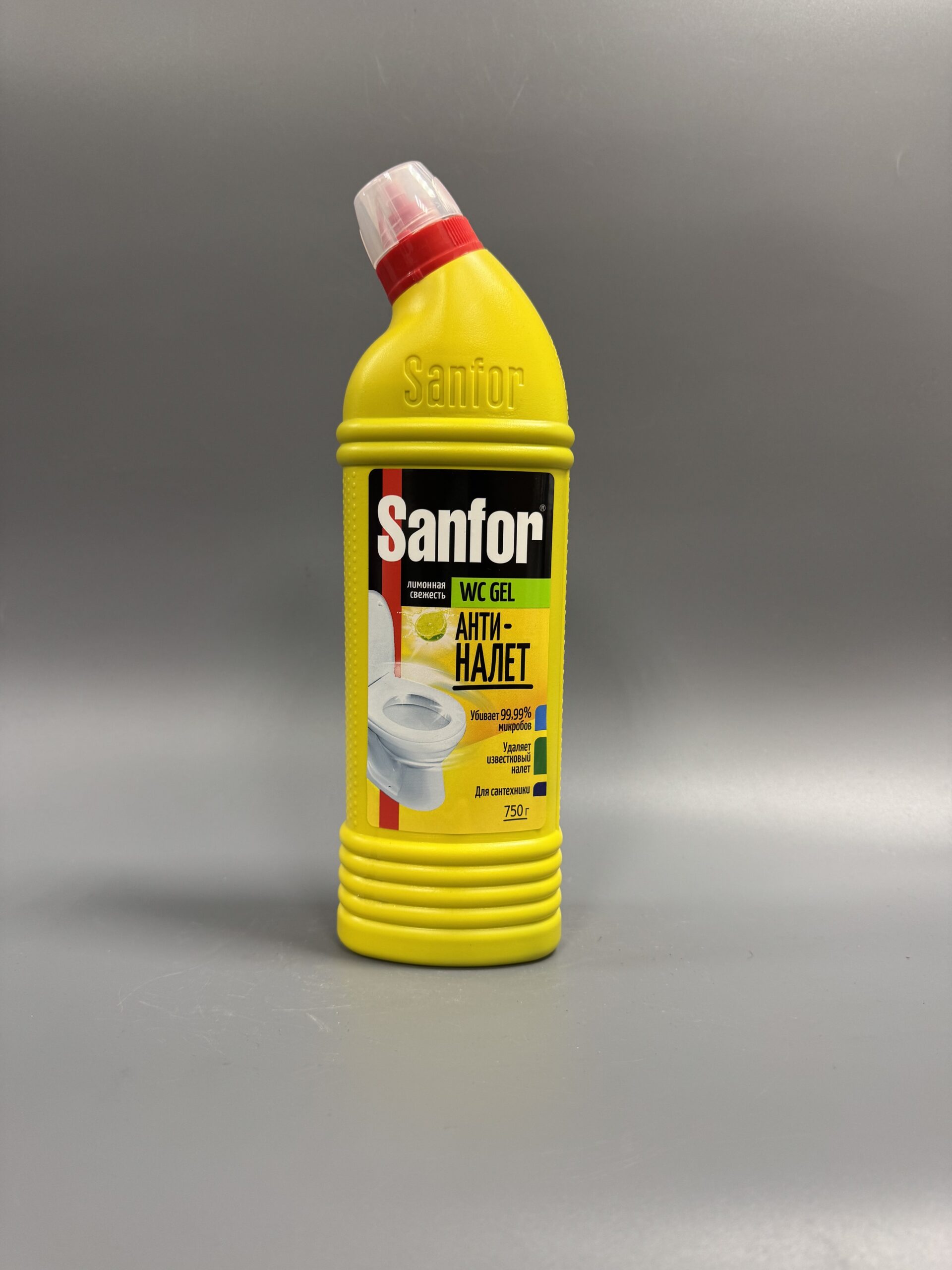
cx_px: 476
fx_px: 880
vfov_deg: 71.6
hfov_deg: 56.8
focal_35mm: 24
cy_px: 635
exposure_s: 1/50
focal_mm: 6.76
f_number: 1.78
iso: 125
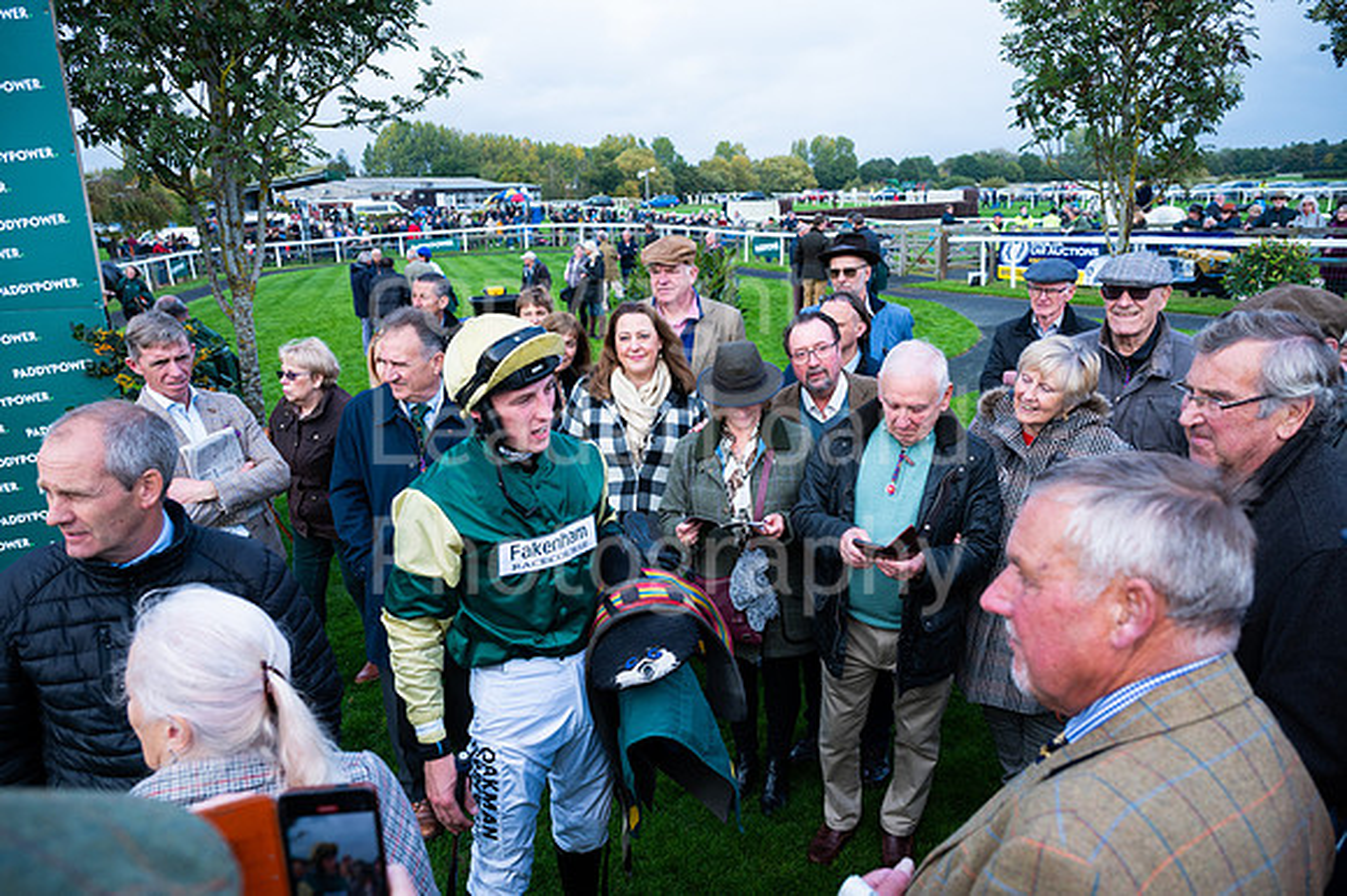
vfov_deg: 49.8
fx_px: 965
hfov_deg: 69.8
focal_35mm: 26
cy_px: 448
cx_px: 673
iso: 500
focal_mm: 24
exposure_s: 1/800
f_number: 4
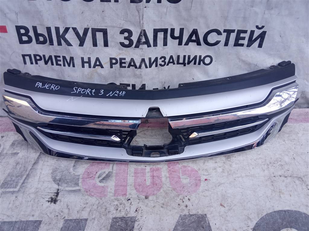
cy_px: 116
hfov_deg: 65.3
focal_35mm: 27
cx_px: 154
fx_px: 241
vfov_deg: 51.4
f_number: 2.2
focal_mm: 3.79
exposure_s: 1/100
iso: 149
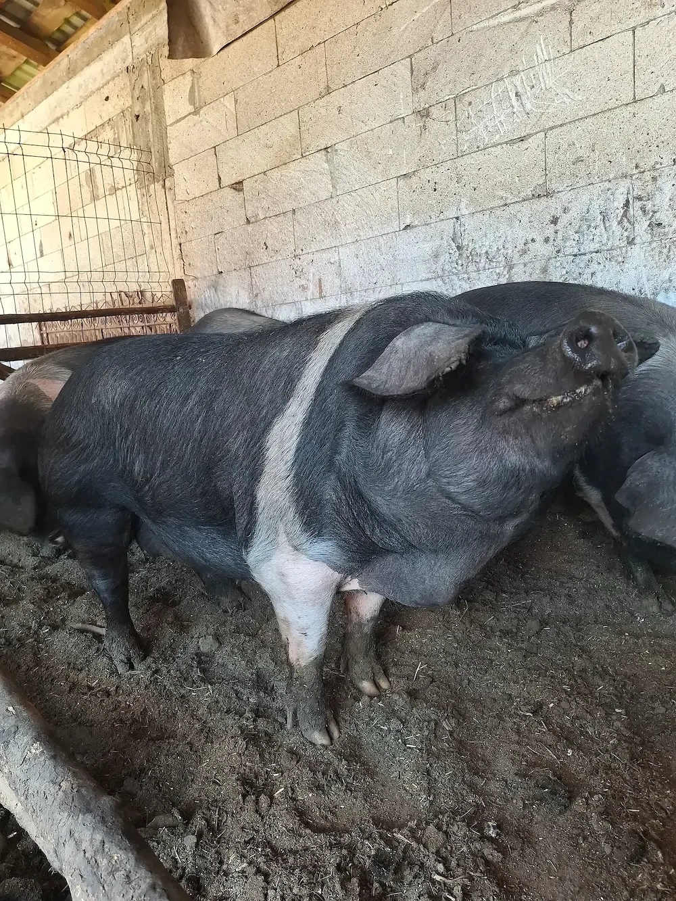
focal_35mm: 23
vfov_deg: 73.9
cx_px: 338
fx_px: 599
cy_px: 450
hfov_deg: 58.9
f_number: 1.8
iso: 64
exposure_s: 1/50
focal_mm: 5.54
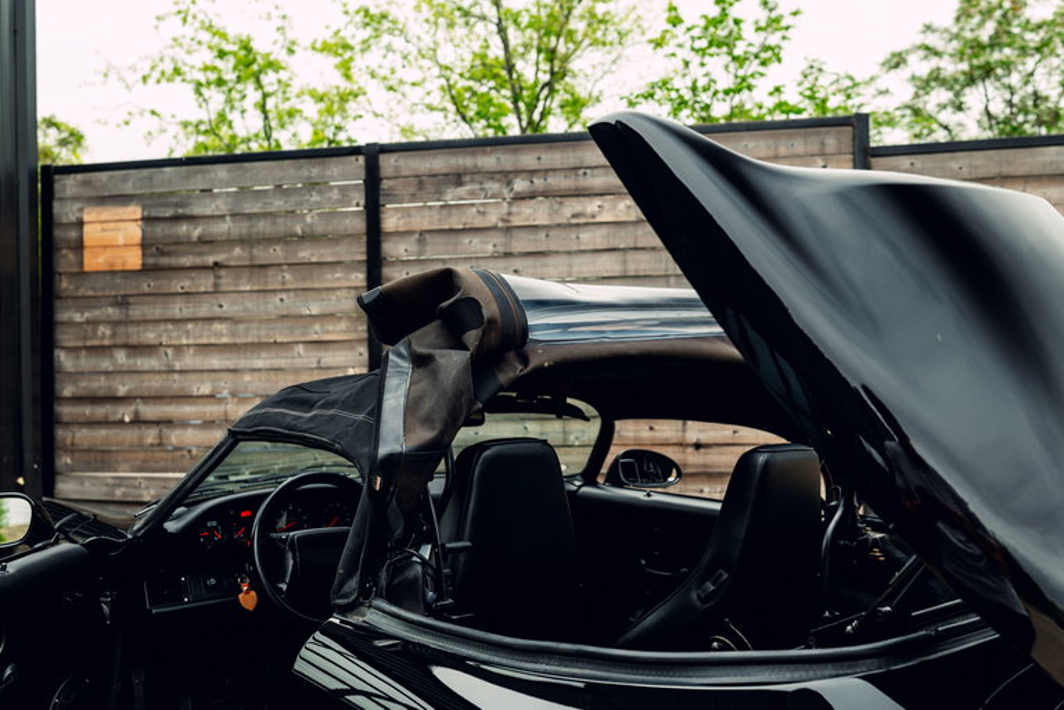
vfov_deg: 37.9
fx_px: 1034
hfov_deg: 54.4
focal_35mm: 35
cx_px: 532
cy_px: 355
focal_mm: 35
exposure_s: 1/50
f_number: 4
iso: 200
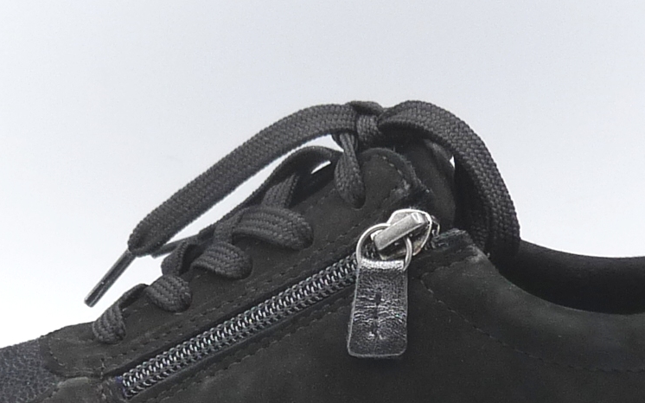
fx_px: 2636
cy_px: 372
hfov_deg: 13.9
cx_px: 320
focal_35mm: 150
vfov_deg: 8.7
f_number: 4
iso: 100
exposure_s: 1/125
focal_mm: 6.6
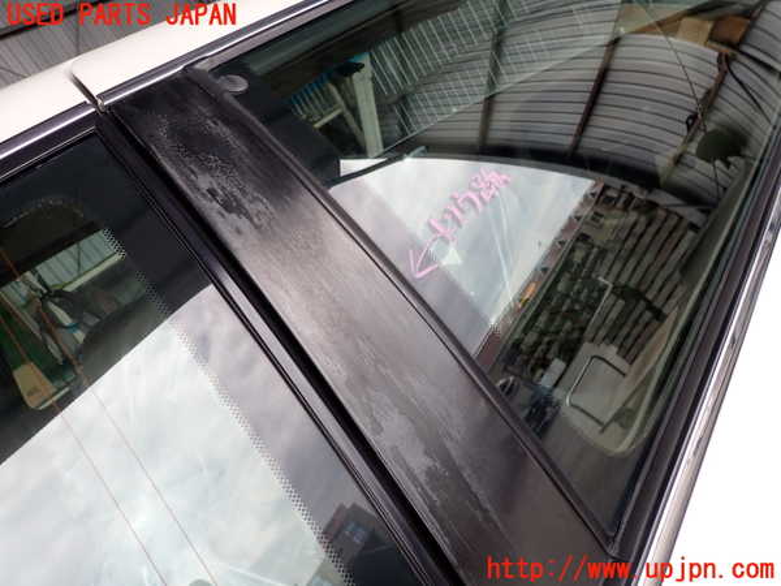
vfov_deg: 54.9
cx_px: 390
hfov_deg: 69.4
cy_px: 293
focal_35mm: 25
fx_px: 564
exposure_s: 1/400
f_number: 2.8
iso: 100
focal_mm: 4.5
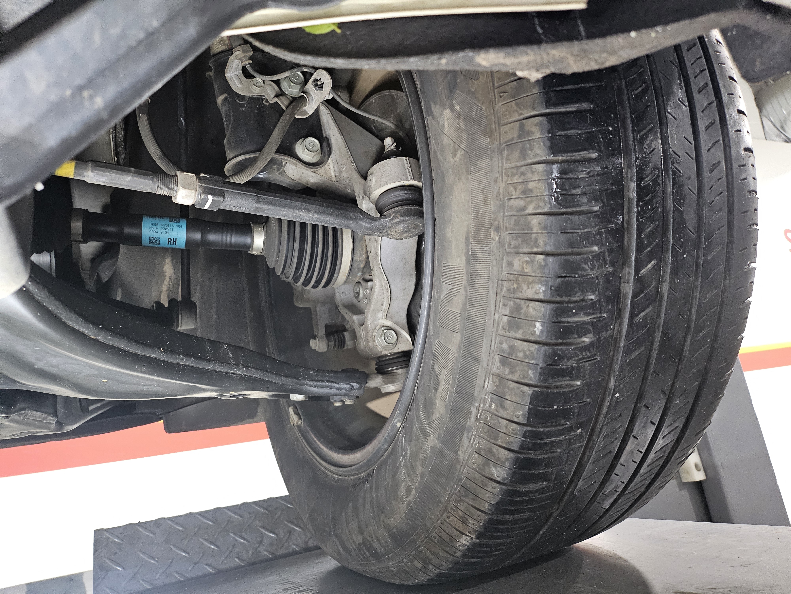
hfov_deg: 71.6
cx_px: 396
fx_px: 548
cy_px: 297
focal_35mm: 24
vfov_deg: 56.8
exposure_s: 1/120
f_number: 1.8
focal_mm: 5
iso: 1000
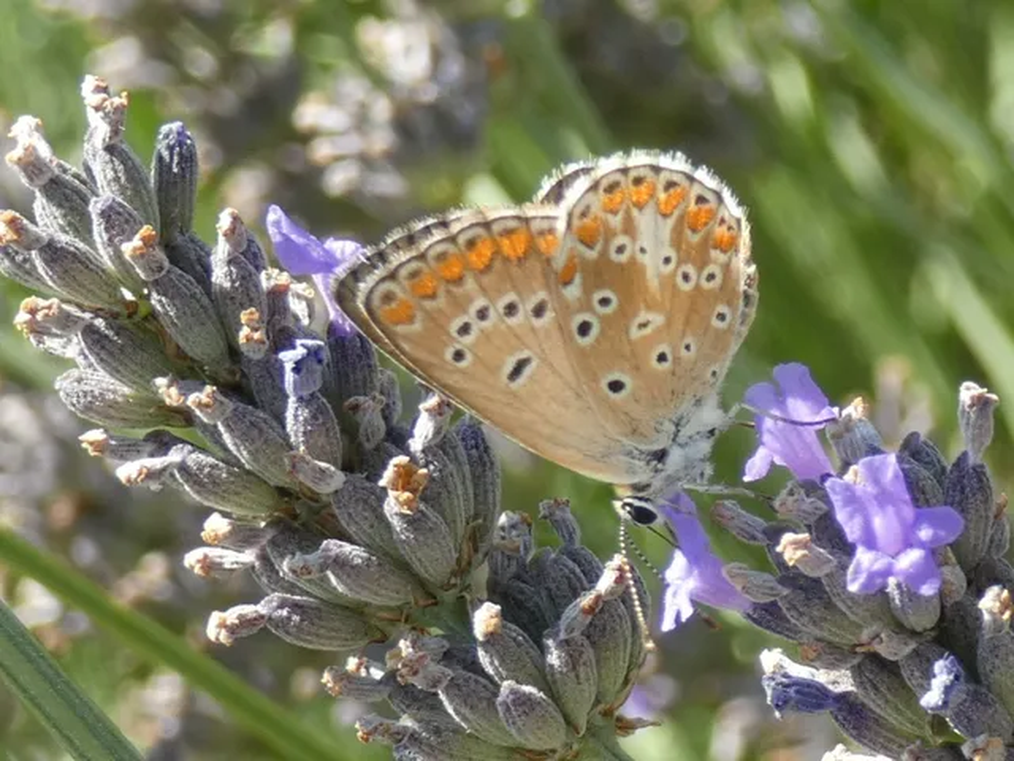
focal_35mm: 81
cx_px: 507
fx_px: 2373
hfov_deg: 24.1
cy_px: 380
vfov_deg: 18.2
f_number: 4.5
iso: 80
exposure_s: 1/160
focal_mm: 14.5
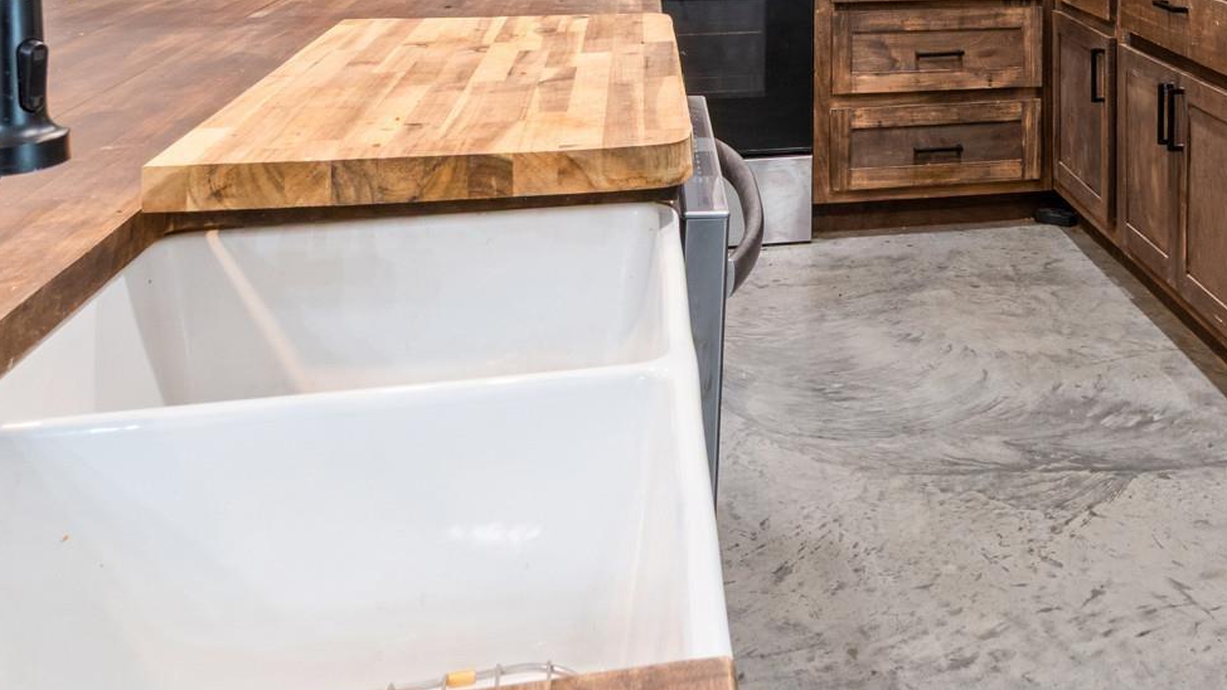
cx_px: 1033
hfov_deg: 43.3
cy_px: -184
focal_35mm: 44
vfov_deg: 23.9
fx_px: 1443
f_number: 9
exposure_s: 1.3
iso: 250
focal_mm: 11
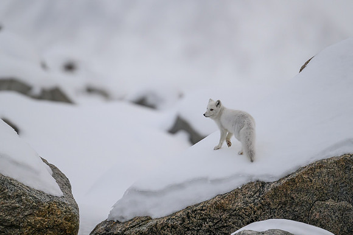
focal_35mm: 560
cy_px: 118
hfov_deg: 3.7
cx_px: 176
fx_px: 5488
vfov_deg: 2.5
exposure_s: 1/1600
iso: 2000
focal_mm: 560
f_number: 4
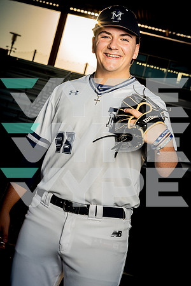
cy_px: 143
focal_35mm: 70
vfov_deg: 28.8
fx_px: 557
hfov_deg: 19.5
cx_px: 96
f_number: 8
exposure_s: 1/250
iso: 125
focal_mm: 70
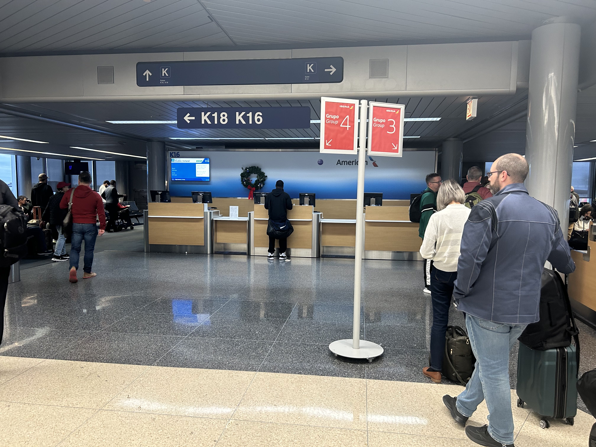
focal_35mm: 26
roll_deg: -1.0
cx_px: 298
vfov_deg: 53.1
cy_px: 224
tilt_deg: -5.2
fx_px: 448
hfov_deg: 67.3
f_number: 1.5
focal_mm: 5.7
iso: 160
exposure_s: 1/60
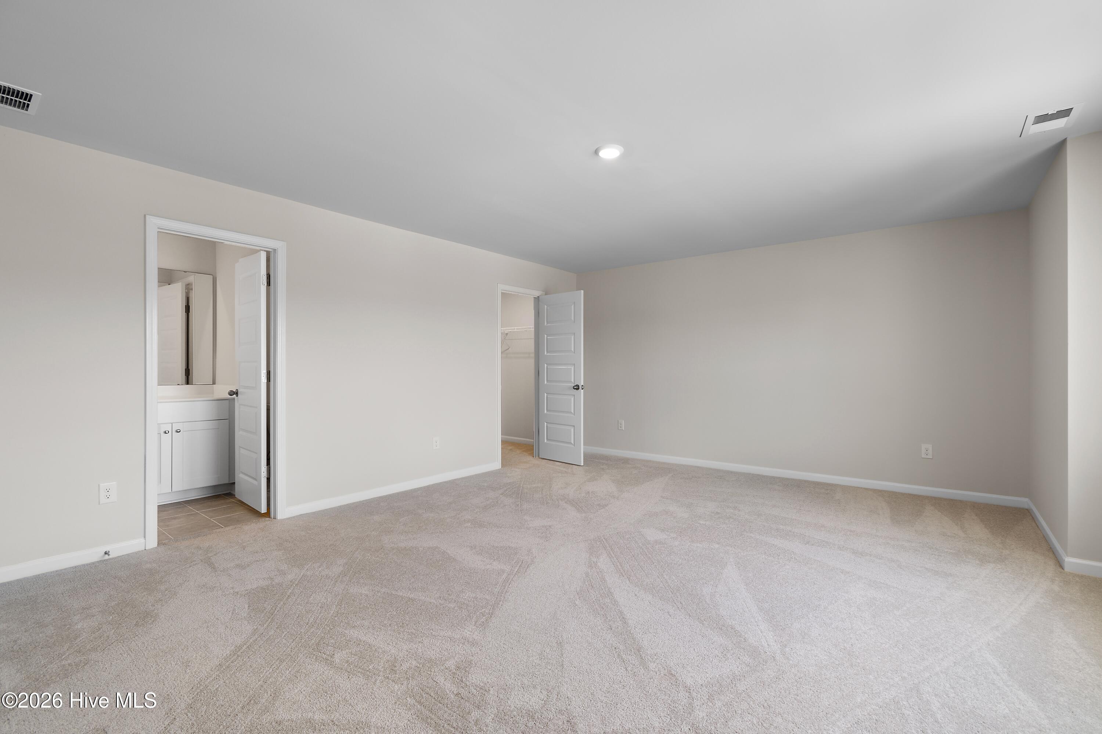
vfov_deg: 77.3
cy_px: 367
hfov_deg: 100.4
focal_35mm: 15
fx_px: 459
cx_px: 551
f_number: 8
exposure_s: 1/10
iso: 100
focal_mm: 10
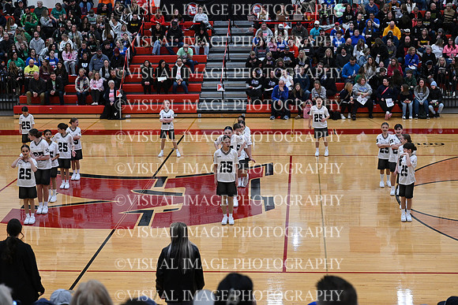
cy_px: 152
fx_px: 891
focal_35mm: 70
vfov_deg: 19.5
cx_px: 229
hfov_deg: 28.8
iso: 4000
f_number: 4
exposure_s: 1/400
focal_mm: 70
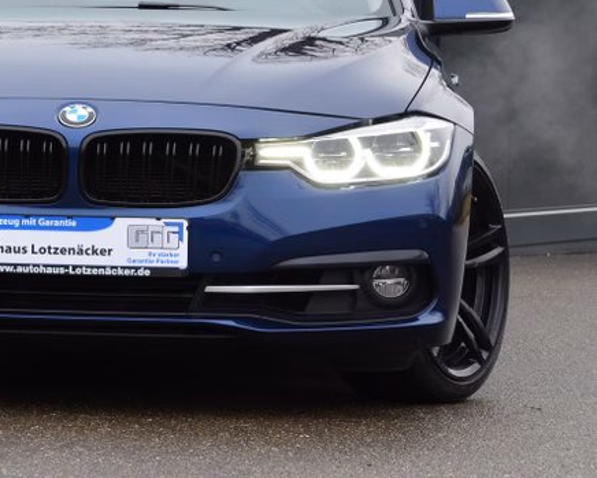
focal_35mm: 170
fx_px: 3004
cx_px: 73
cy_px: 147
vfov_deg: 9.1
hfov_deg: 11.3
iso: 400
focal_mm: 66
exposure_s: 1/50
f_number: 10
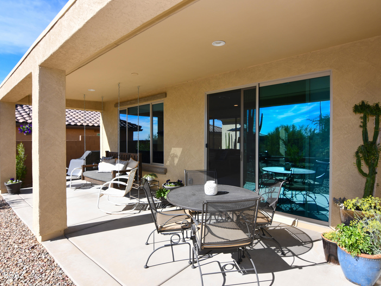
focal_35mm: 18
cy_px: 140
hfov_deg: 87.7
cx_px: 186
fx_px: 198
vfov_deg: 71.6
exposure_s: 1/250
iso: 100
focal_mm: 11
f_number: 8
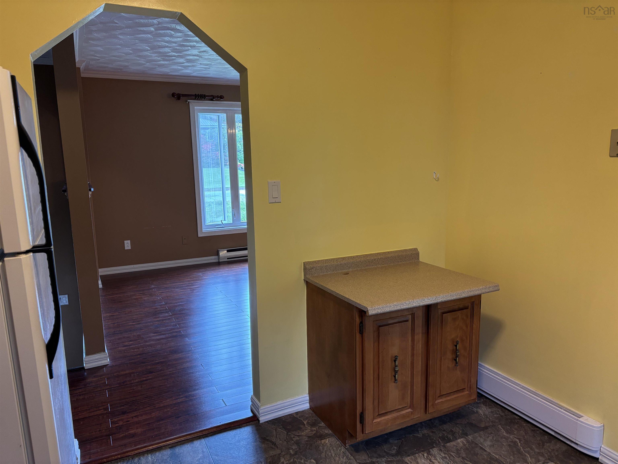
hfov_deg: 67.3
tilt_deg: -9.7
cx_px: 309
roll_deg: +1.3
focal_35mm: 26
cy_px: 232
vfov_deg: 53.1
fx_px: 464
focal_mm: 5.96
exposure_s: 1/60
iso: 160
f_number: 1.6
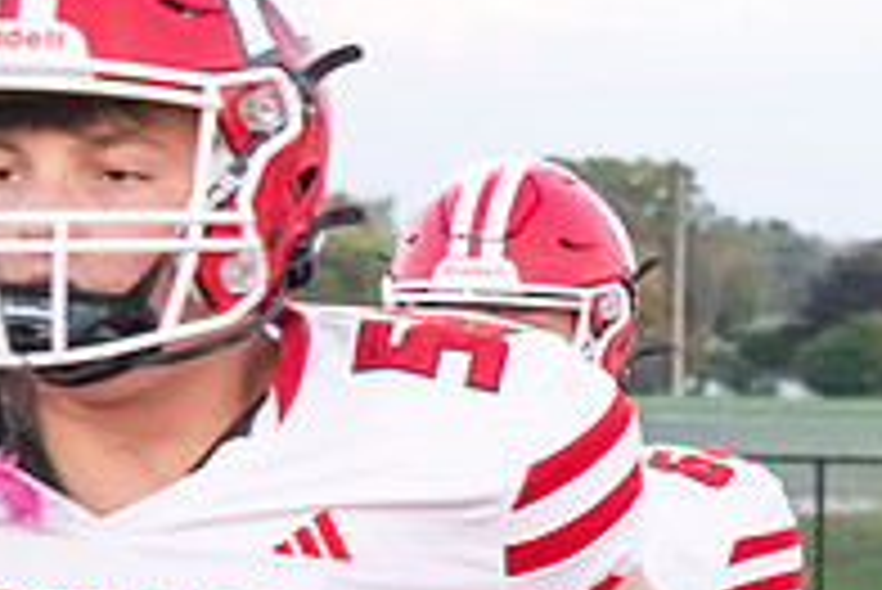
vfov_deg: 6.6
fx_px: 5075
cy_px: 655
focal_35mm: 207
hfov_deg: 9.7
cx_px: 1156
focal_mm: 70
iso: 10000
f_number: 7.1
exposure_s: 1/640
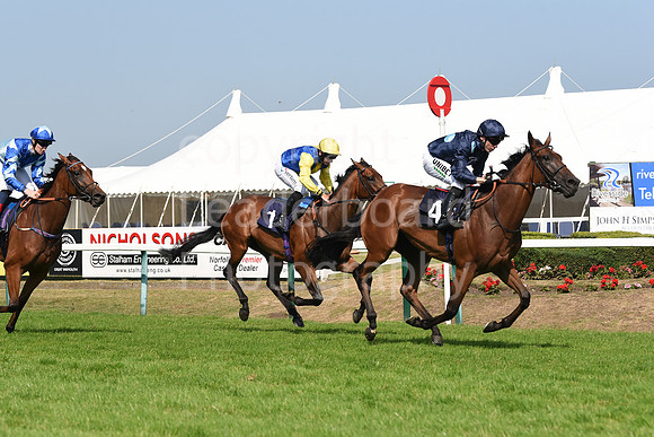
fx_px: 1853
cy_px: 218
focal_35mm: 102
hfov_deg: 20.0
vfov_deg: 13.4
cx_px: 327
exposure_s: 1/2000
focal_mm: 102
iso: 400
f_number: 6.3
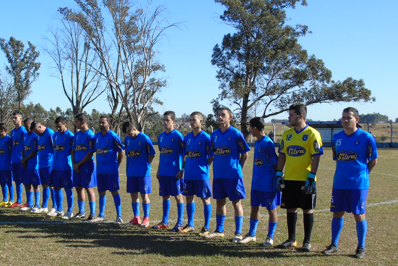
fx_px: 597
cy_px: 184
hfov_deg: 36.1
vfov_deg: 24.9
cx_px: 105
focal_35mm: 54
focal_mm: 6.1
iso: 80
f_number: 3.8
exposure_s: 1/500
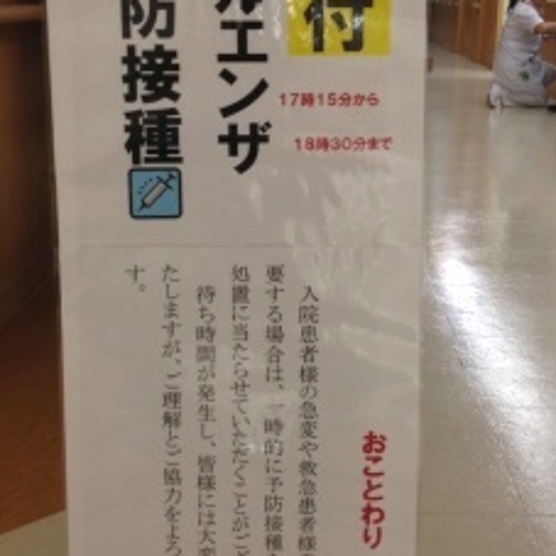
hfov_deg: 28.1
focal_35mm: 61
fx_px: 1108
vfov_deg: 28.0
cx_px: 328
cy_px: 198
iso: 64
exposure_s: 1/20
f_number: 2.4
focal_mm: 4.28
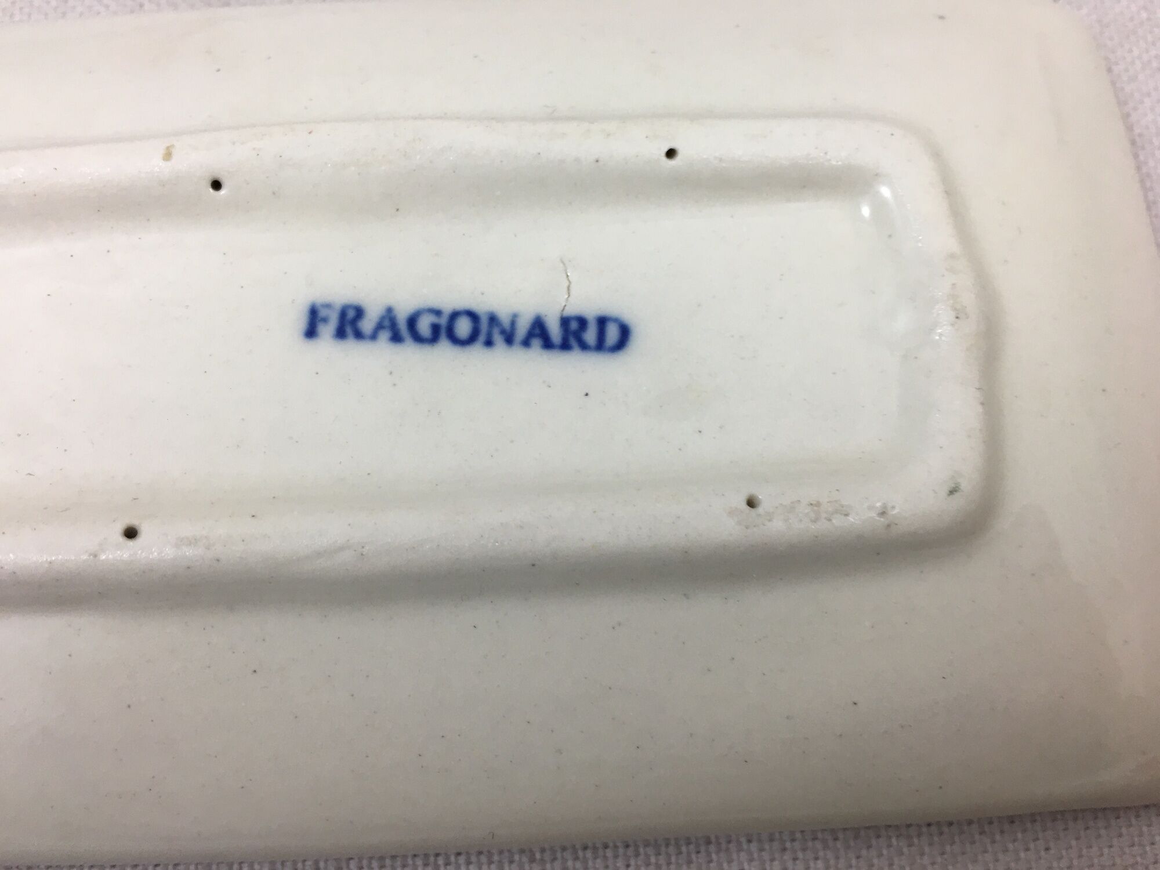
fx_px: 972
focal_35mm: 29
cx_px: 580
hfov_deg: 61.7
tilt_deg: -73.6
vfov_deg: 48.2
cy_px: 435
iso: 25
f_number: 2.2
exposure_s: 1/33
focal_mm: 4.15
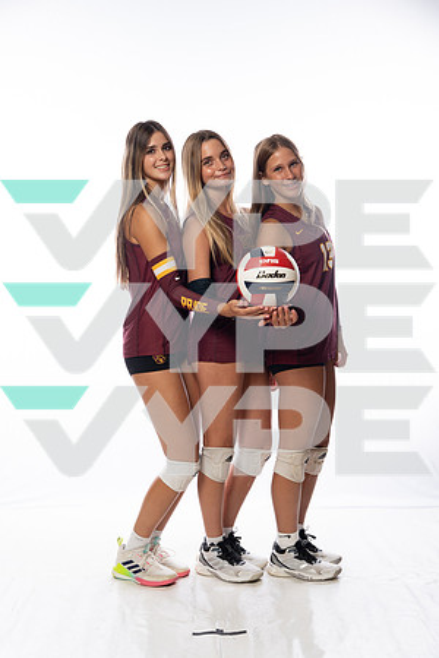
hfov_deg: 27.0
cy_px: 329
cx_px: 220
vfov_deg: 39.6
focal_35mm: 50
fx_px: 915
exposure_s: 1/250
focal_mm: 50
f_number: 5.6
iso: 640
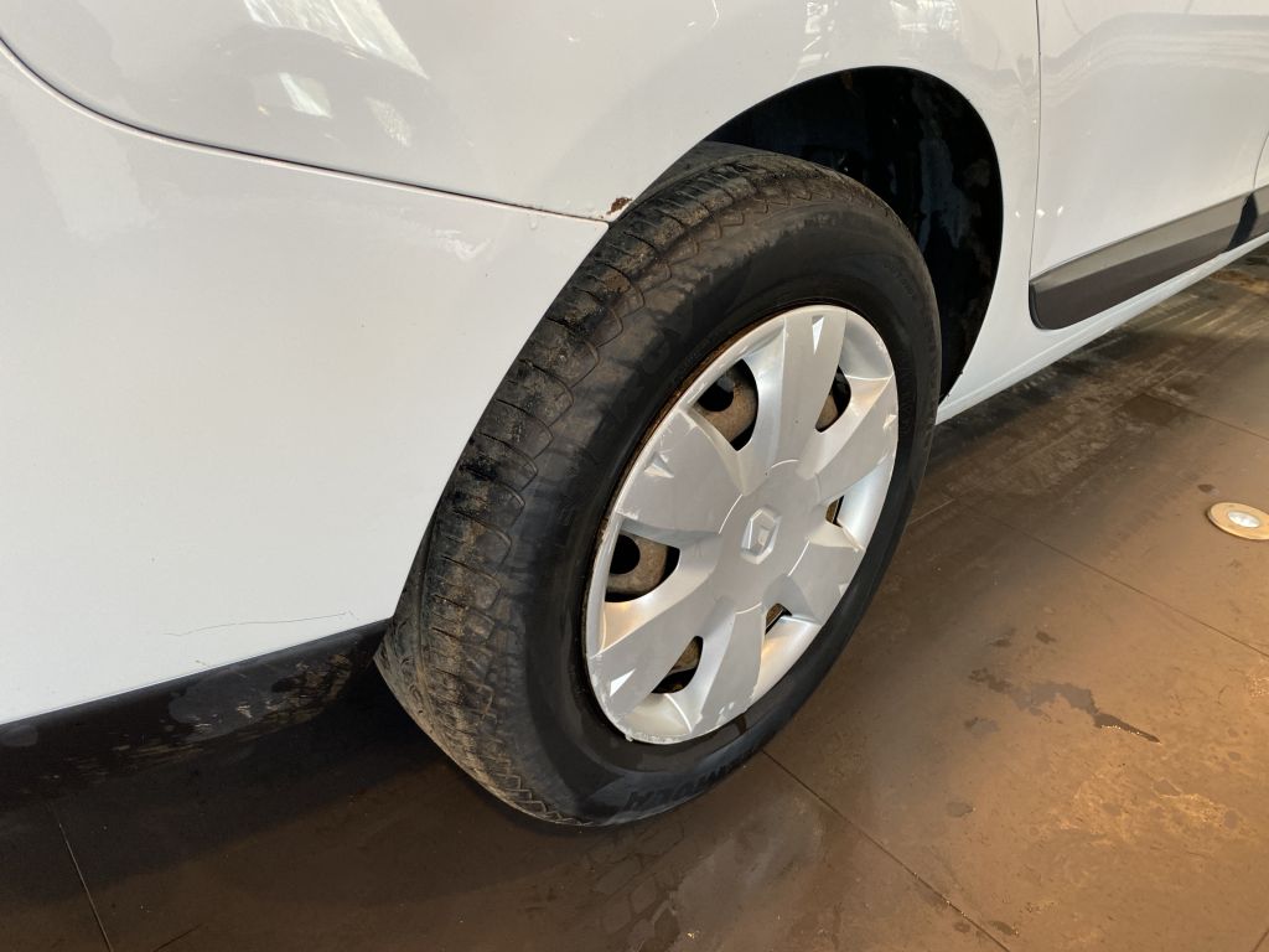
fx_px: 953
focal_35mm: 26
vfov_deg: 53.1
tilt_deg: -30.8
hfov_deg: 67.3
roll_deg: -2.6
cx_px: 634
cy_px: 476
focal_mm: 4.25
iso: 125
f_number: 1.8
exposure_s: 1/100
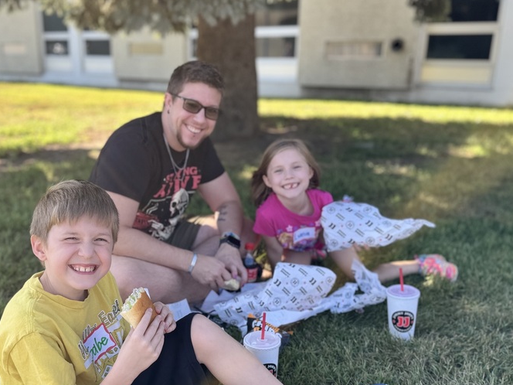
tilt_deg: -18.0
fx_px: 548
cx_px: 194
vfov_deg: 38.5
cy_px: 229
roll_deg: -0.1
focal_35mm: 37
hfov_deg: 49.7
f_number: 1.78
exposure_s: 1/802
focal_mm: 6.76
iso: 80
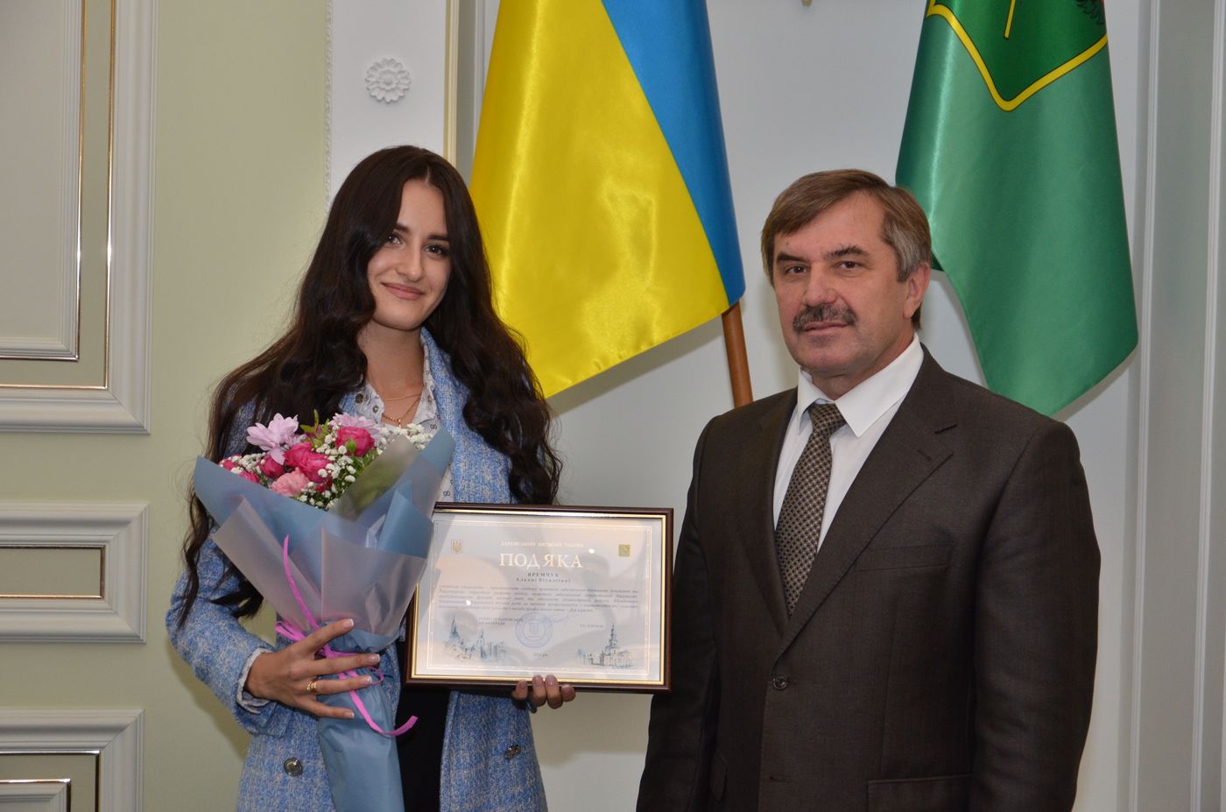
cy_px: 406
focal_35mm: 75
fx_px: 2549
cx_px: 613
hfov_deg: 27.0
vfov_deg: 18.1
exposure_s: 1/250
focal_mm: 50
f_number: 5
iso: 800
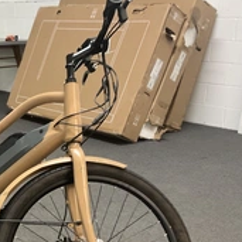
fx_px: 475
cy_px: 181
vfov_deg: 28.2
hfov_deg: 27.2
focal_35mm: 60
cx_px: 8
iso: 250
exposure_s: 1/30
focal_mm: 3
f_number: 1.8
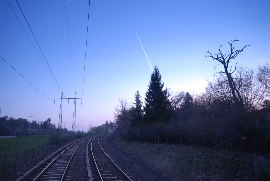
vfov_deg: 56.3
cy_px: 90
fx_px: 169
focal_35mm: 22
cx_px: 135
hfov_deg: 77.3
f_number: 13
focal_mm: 15
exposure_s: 1/10
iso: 400
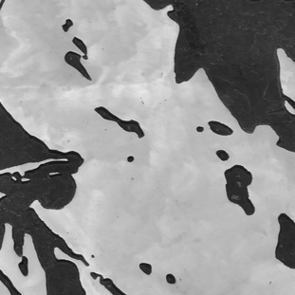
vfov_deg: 4.7
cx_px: -324
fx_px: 3558
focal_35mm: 369
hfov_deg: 4.7
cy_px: 211
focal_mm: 50
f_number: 8
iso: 280
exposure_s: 1/250
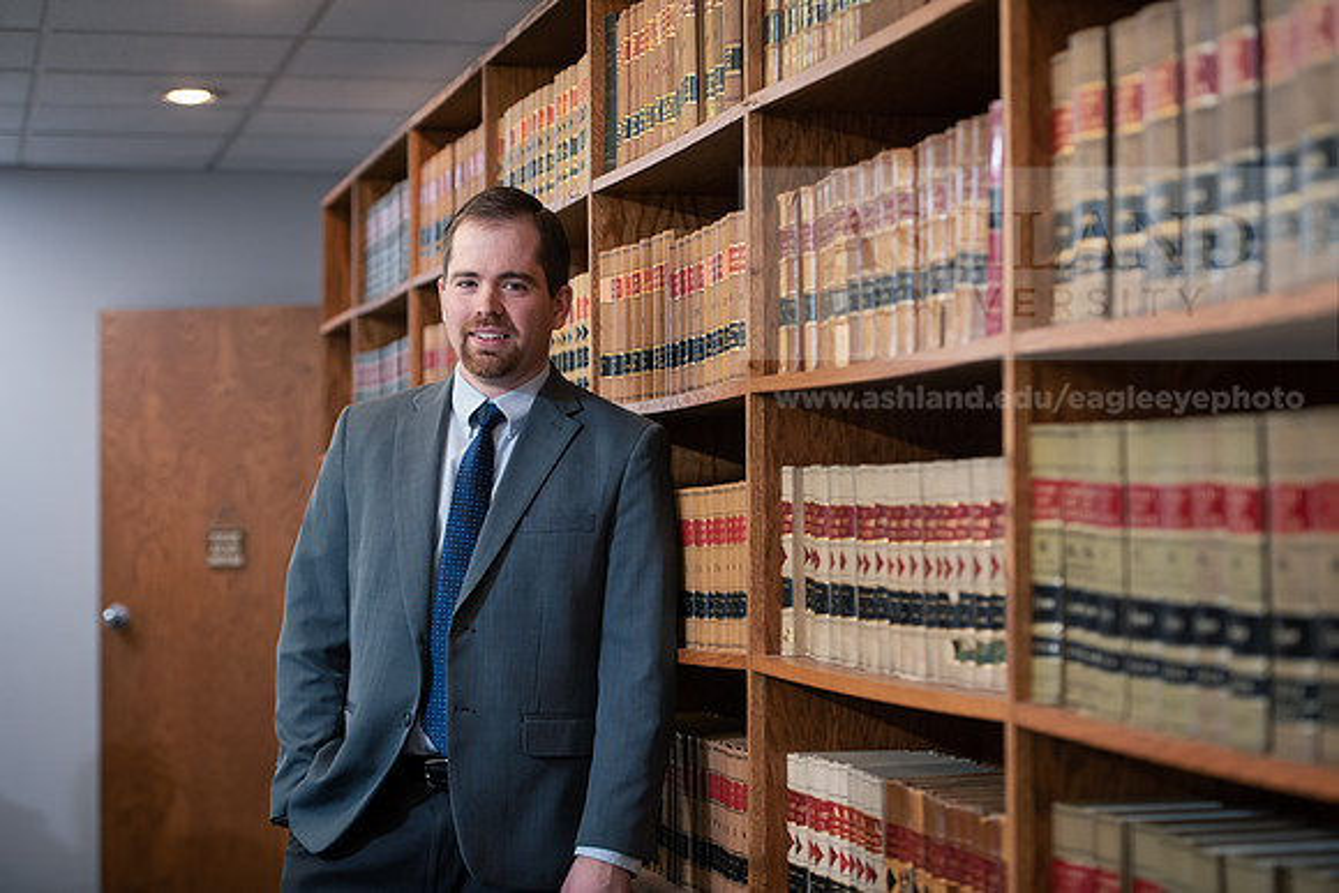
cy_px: 446
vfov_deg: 17.1
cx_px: 670
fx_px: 2976
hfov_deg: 25.4
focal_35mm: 80
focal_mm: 80
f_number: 3.2
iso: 800
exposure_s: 1/125
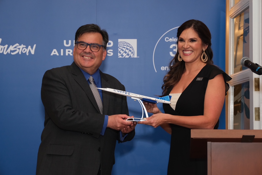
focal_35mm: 83
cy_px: 88
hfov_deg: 24.5
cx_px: 131
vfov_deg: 16.5
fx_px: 604
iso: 2500
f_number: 5.6
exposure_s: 1/80
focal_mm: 55
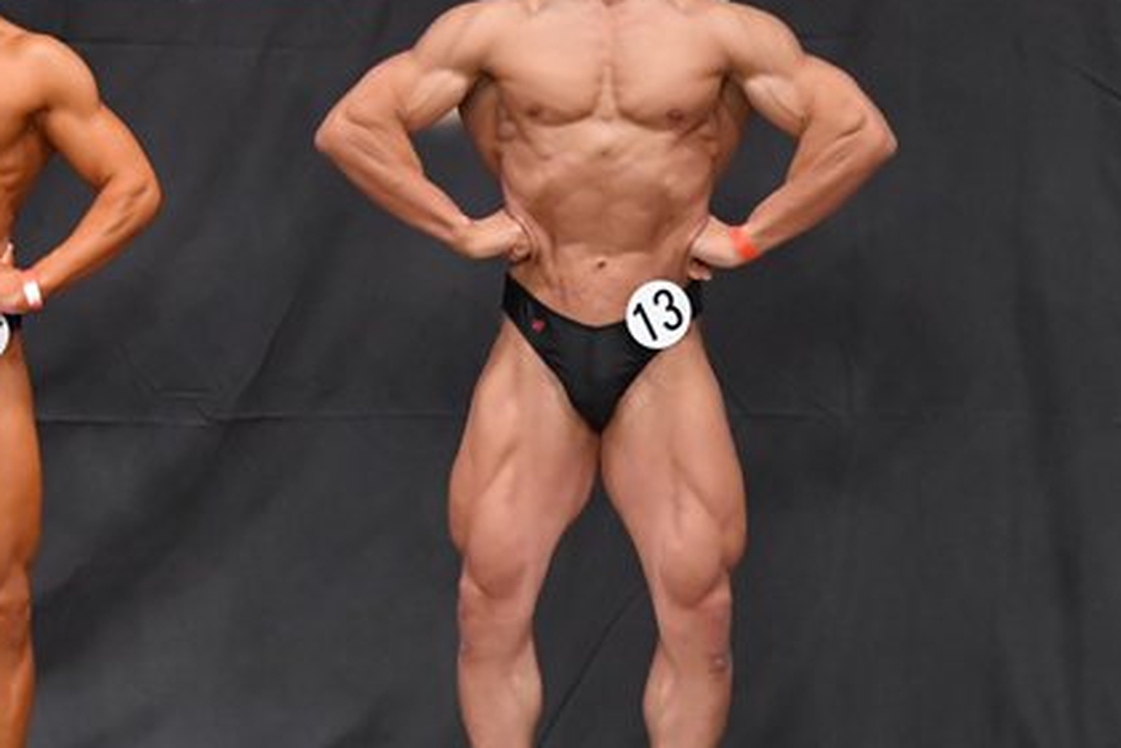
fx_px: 12428
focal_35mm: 399
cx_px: 228
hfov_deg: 5.2
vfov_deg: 3.4
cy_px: 370
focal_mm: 145
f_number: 5.6
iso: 5000
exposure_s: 1/400
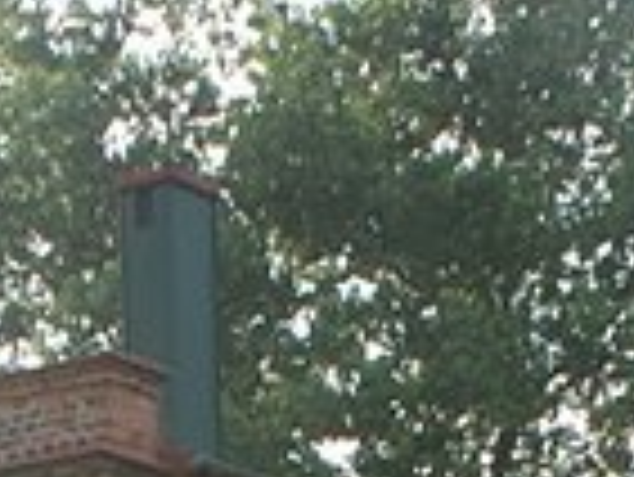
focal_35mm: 277
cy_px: 1350
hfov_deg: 7.1
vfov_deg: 5.1
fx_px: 5078
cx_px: 58
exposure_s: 1/80
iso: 100
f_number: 6.3
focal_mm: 30
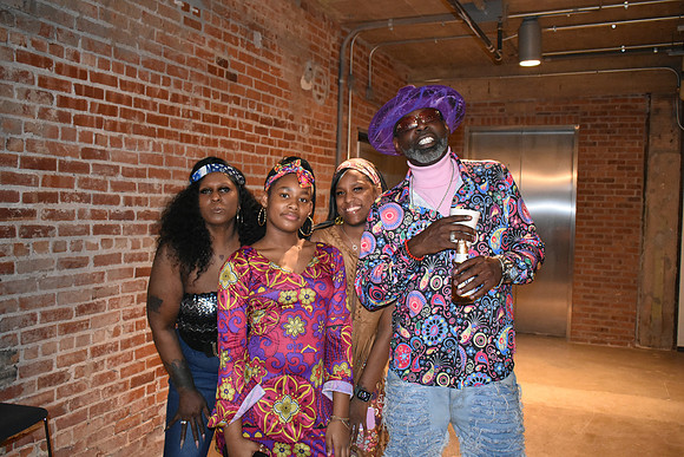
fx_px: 684
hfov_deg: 53.1
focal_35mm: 36
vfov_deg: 36.9
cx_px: 342
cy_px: 228
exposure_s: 1/60
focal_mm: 24
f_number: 3.8
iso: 4500
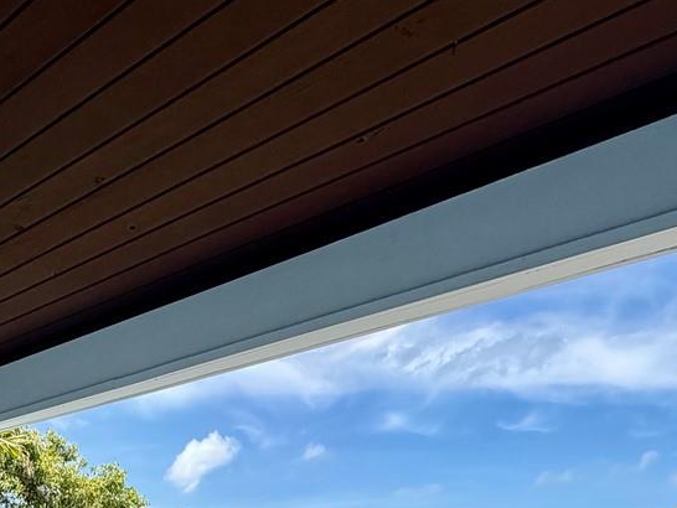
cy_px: 592
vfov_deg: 30.5
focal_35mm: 41
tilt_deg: +0.4
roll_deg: -0.3
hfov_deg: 43.9
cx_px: 151
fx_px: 802
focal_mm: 2.22
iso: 40
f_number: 2.2
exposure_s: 1/770
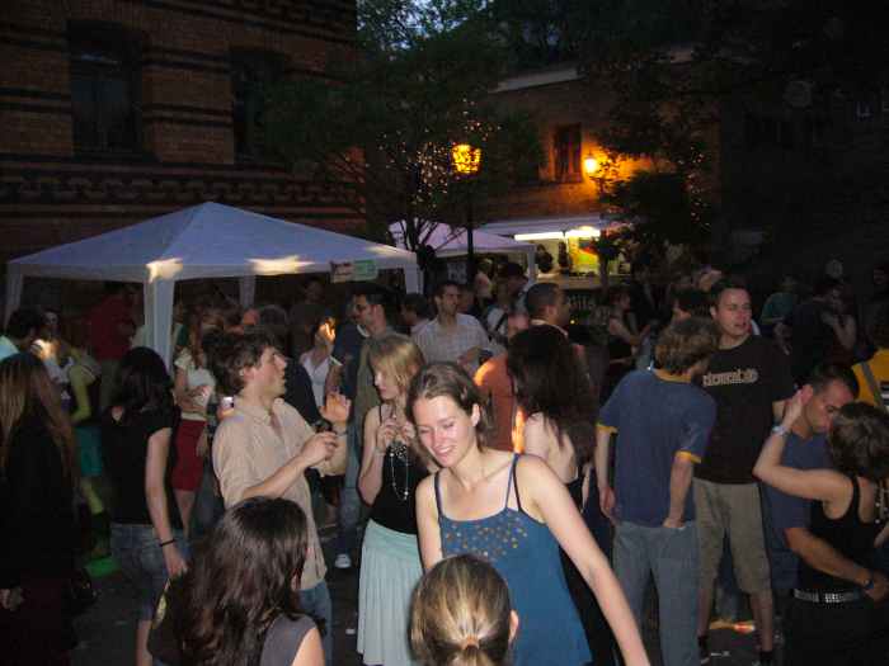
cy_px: 333
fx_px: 899
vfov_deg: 40.7
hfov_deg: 52.6
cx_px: 444
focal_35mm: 35
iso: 400
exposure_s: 1/60
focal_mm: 5.8
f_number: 2.8
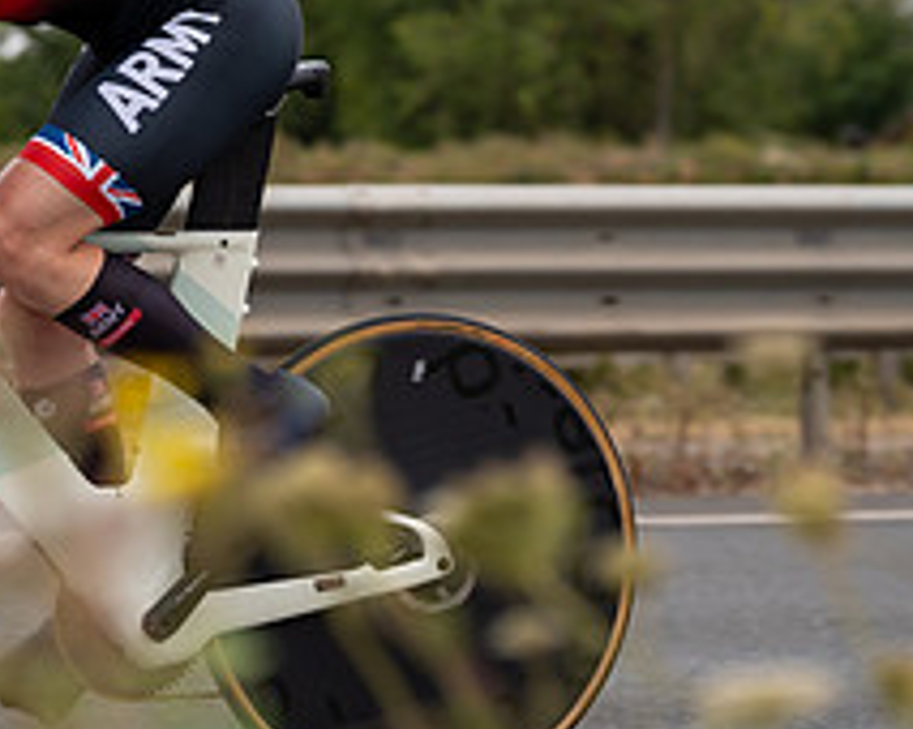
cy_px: 199
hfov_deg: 8.9
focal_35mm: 215
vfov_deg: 7.2
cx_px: -90
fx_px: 5804
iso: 100
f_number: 3.5
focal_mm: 84
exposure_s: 1/800
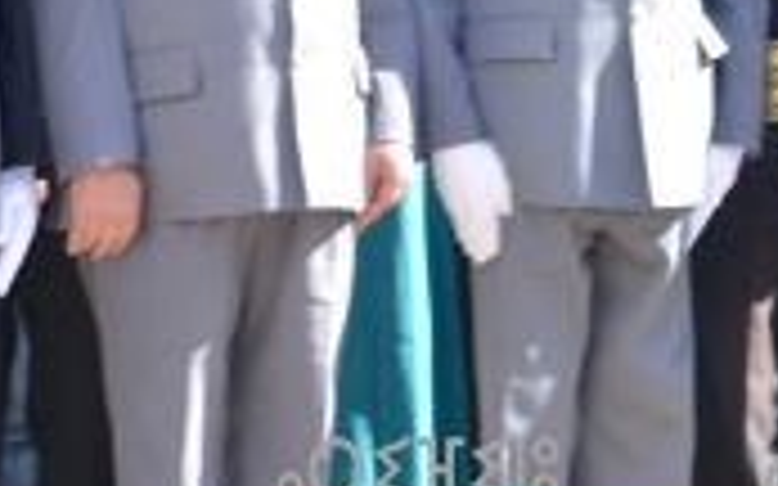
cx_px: 630
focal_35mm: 935
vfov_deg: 1.4
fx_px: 19816
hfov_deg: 2.2
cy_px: -76
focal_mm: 165
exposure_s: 1/500
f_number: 5.6
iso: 250
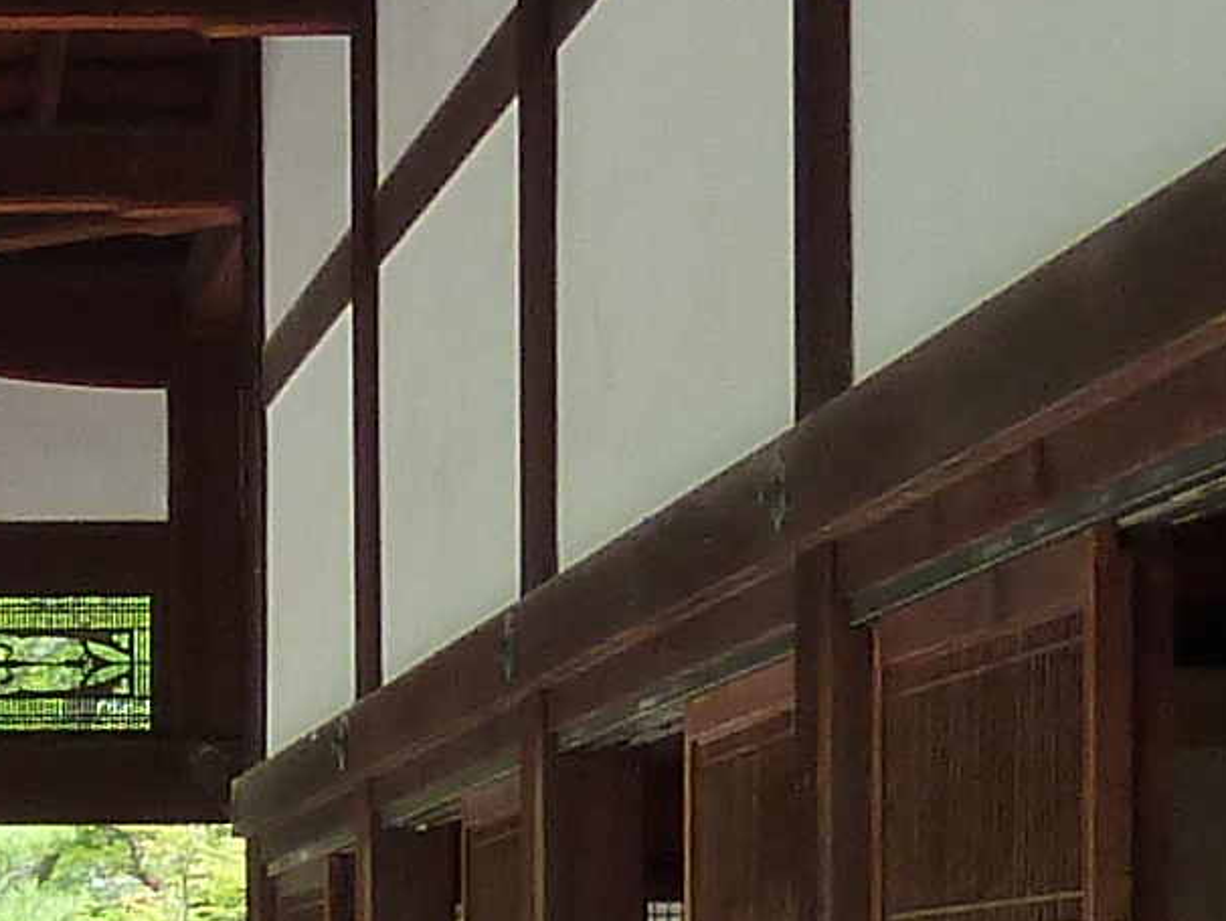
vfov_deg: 8.8
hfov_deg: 11.6
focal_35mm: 165
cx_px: -510
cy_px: 1342
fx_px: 5846
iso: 125
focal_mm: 4.1
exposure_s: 1/50
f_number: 3.3
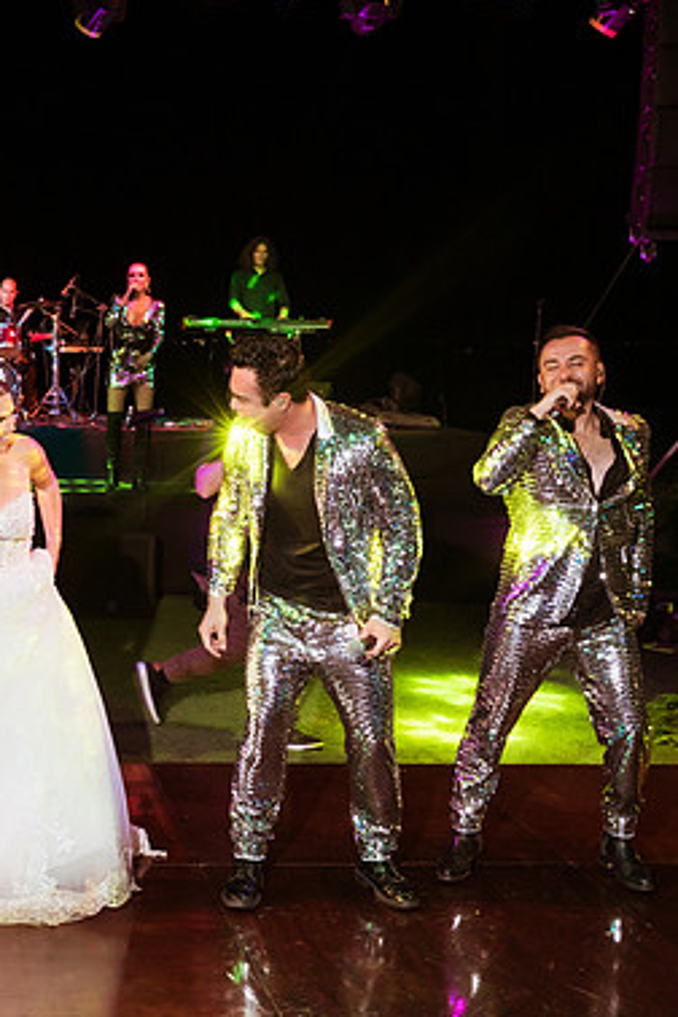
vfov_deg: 35.0
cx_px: -26
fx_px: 1610
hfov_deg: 22.7
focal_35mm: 57
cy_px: 548
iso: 2500
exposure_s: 1/200
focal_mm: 35
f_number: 5.6
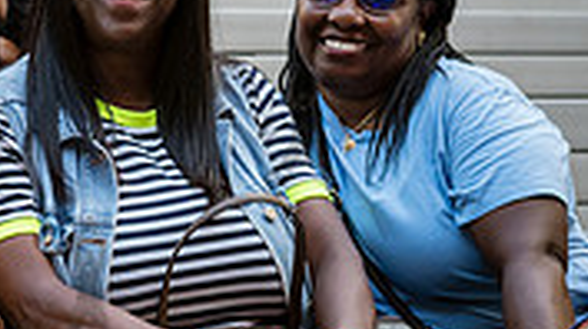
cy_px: 120
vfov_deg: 6.4
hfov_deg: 10.9
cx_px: -360
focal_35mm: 188
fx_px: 2927
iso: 1000
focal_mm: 52
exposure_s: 1/250
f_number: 4.5
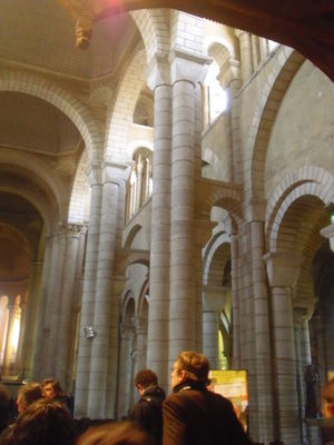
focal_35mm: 39
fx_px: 502
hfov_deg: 36.8
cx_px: 167
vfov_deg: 47.9
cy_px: 222
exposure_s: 1/6
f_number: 3.1
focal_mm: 6.51
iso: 400
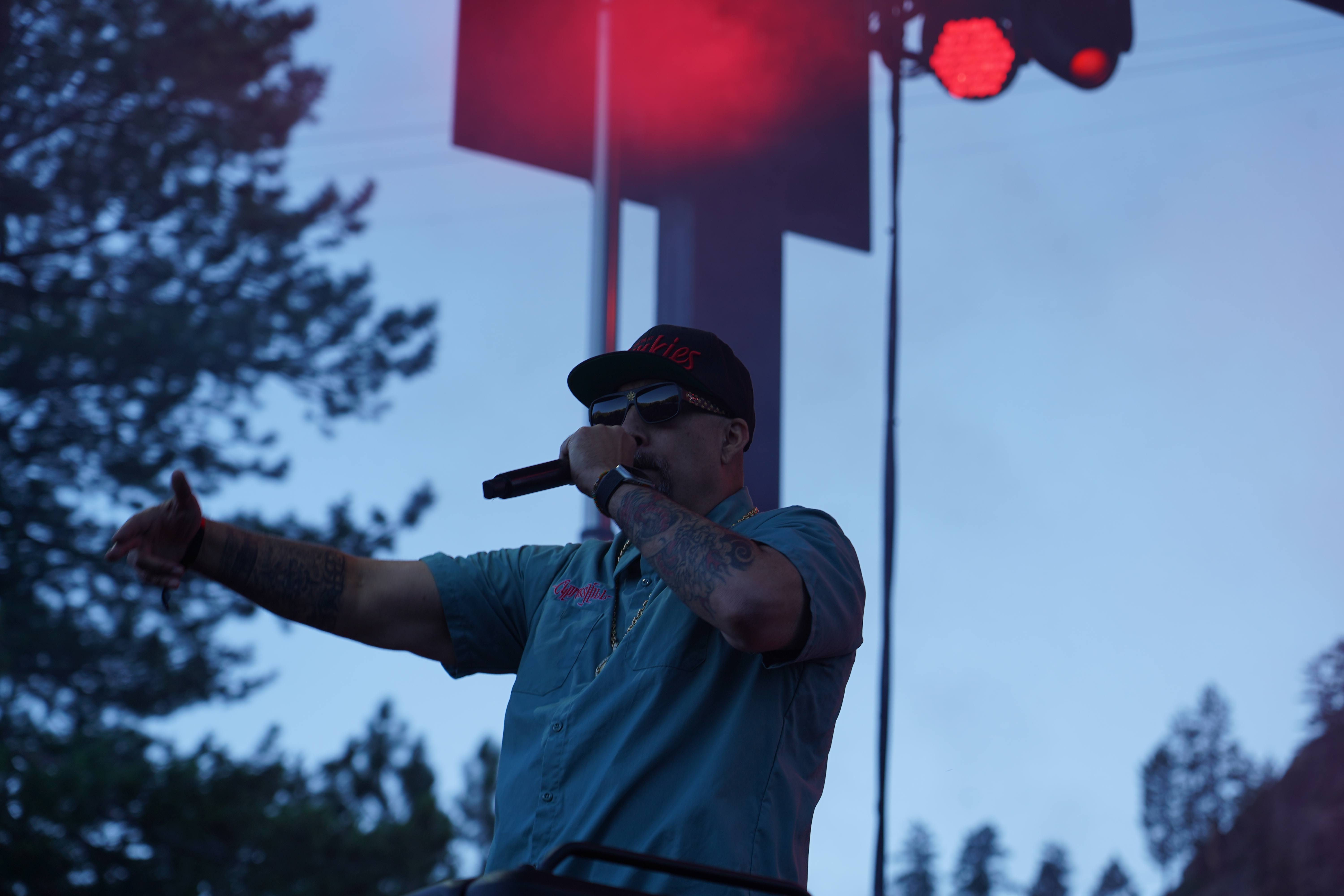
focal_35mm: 105
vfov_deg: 13.0
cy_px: 448
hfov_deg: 19.5
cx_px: 672
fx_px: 3920
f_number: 5
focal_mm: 105
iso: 100
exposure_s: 1/200
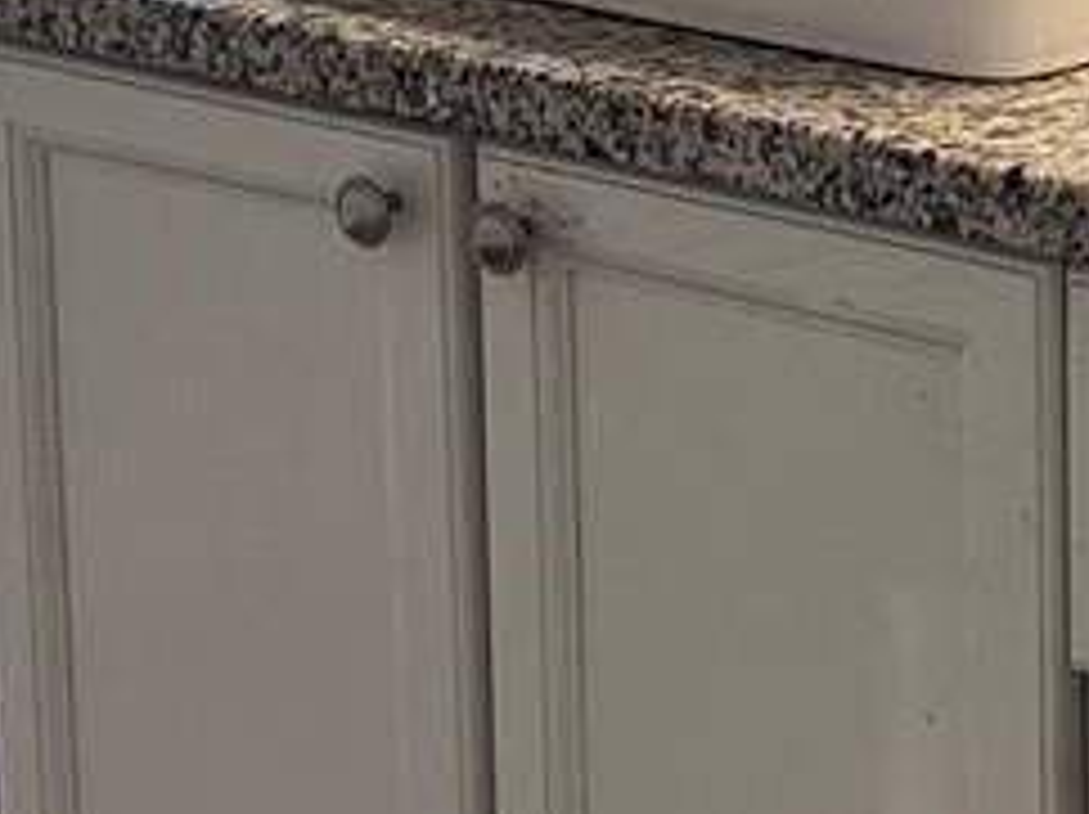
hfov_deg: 11.4
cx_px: 999
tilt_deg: -11.8
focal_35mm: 172
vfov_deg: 8.5
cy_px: -306
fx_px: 5406
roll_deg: +0.9
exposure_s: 1/120
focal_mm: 5.7
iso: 80
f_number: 1.5
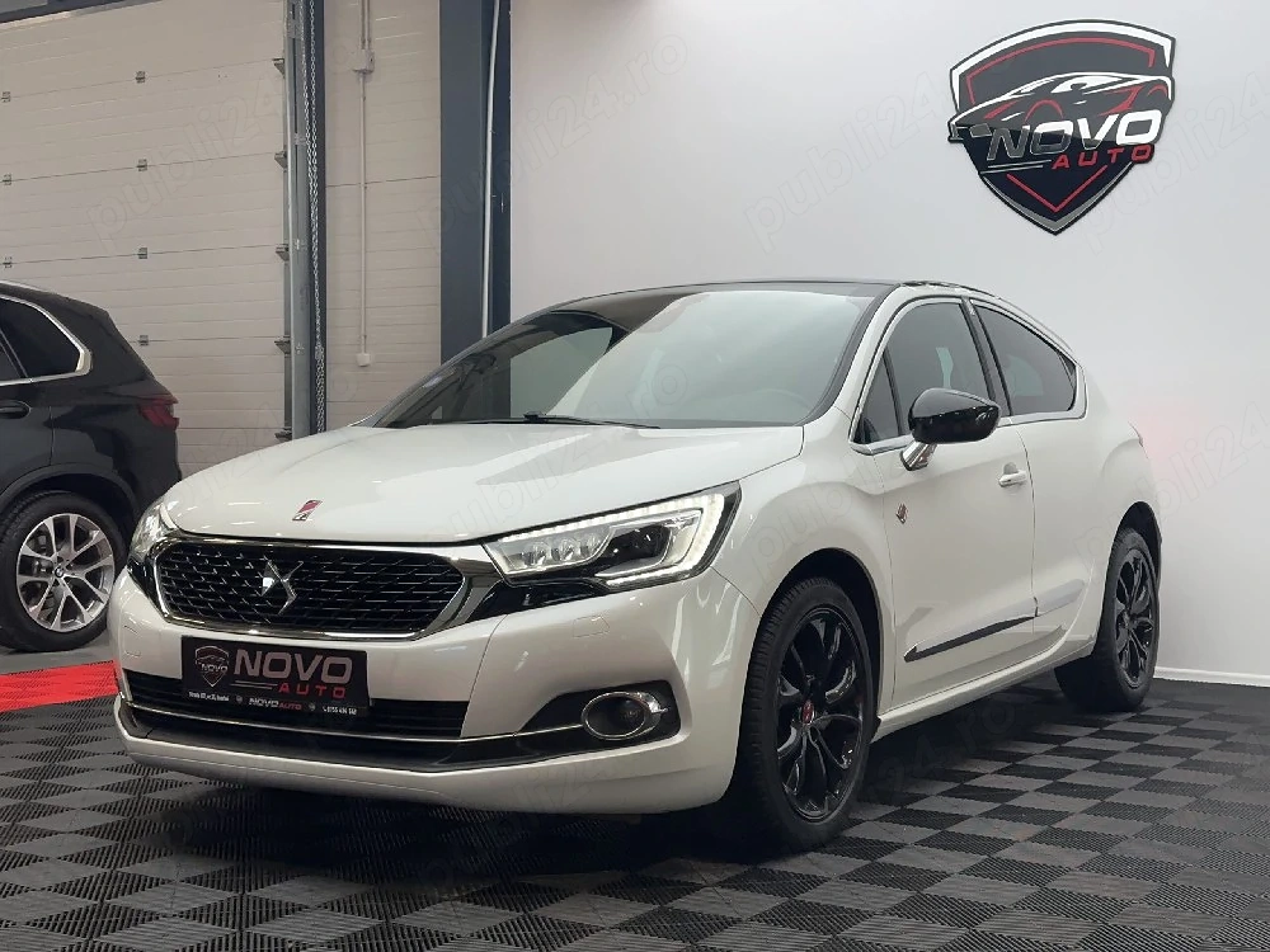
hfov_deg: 39.7
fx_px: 1761
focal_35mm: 48
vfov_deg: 30.3
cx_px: 635
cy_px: 476
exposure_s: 1/526
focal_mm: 6.86
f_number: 1.78
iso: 100
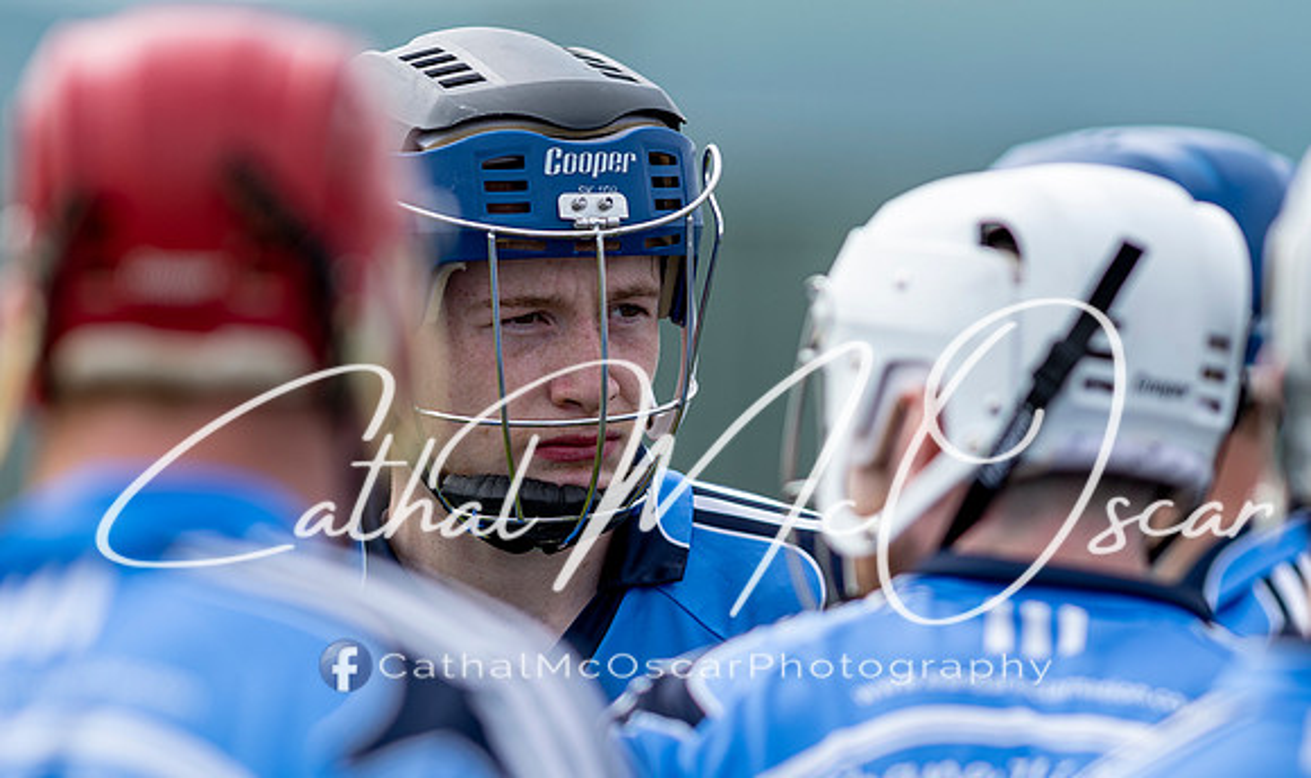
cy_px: 537
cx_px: 657
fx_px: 22455
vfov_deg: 2.0
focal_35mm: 637
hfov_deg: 3.3
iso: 100
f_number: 2.8
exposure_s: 1/1000
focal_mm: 300
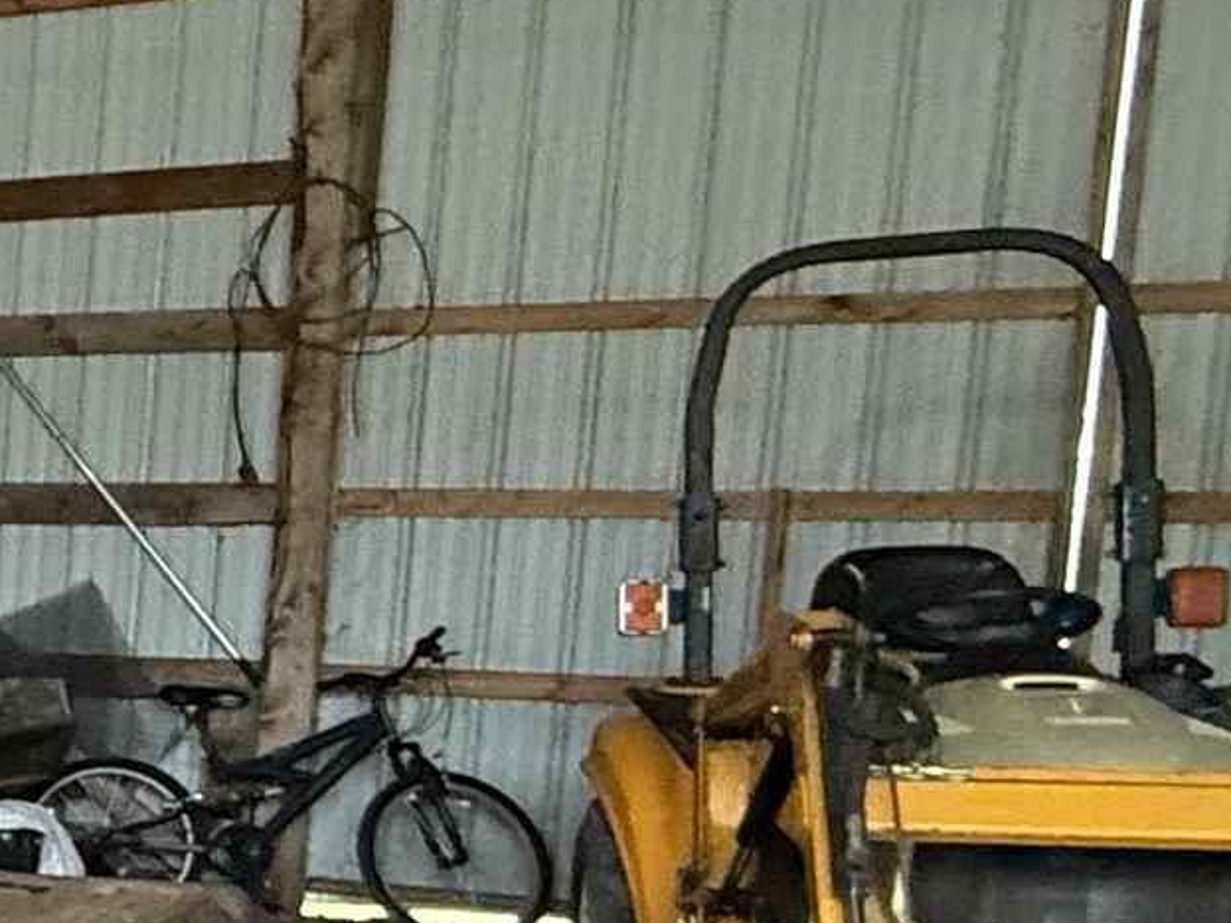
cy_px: 745
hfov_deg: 17.8
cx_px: -1332
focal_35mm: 69
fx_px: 2453
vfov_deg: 21.0
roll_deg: -1.2
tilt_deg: -6.2
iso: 500
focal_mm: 2.22
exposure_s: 1/120
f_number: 2.2
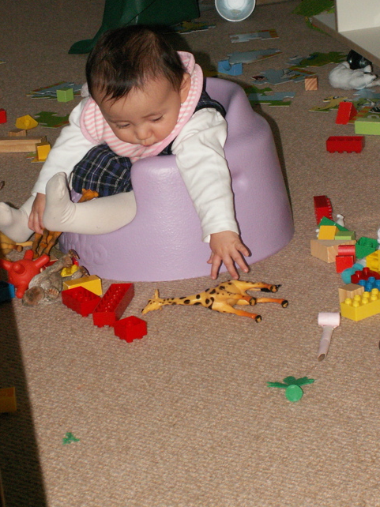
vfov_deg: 18.0
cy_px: 177
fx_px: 1596
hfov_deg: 13.6
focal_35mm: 109
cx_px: 161
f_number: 3.5
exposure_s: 1/40
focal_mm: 13.62
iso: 160
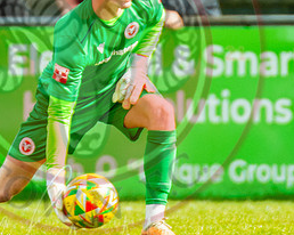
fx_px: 17702
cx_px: 65
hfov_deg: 1.0
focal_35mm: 2036
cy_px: 36
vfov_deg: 0.8
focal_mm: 420
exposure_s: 1/1600
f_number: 4
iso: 400
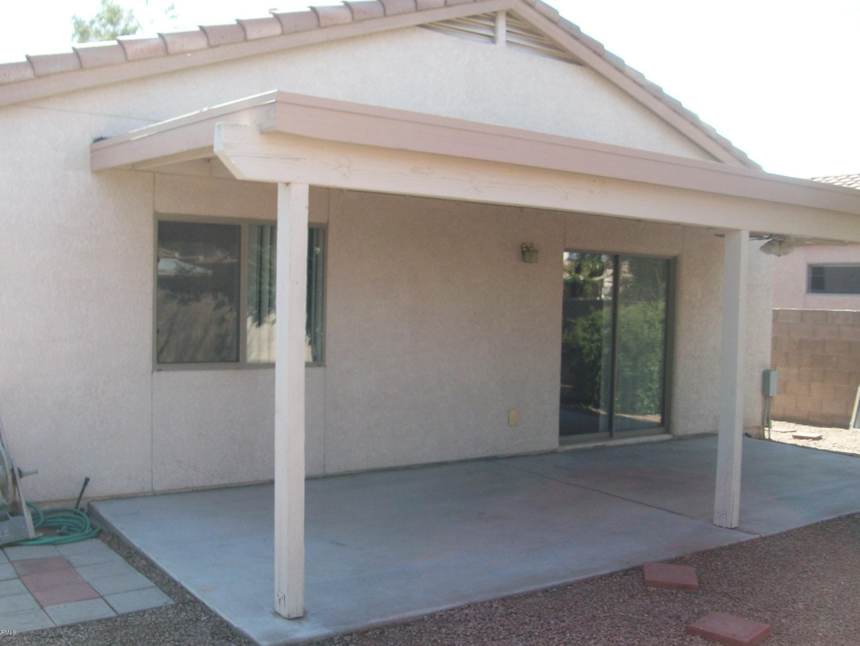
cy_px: 313
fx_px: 894
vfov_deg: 39.7
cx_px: 429
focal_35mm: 36
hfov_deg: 51.3
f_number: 2.8
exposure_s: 1/278
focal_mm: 5.7
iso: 64
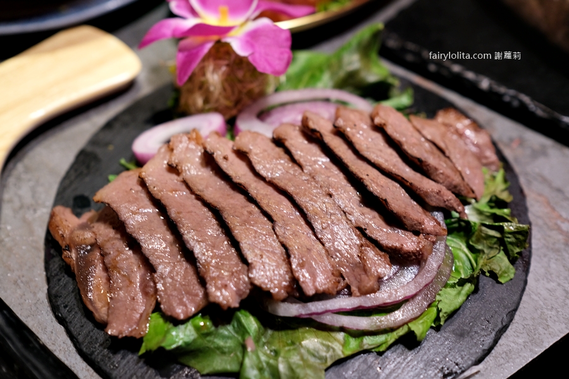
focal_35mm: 35
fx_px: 553
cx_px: 284
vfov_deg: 37.9
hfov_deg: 54.4
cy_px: 190
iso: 1000
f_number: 2.8
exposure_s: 1/56
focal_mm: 23
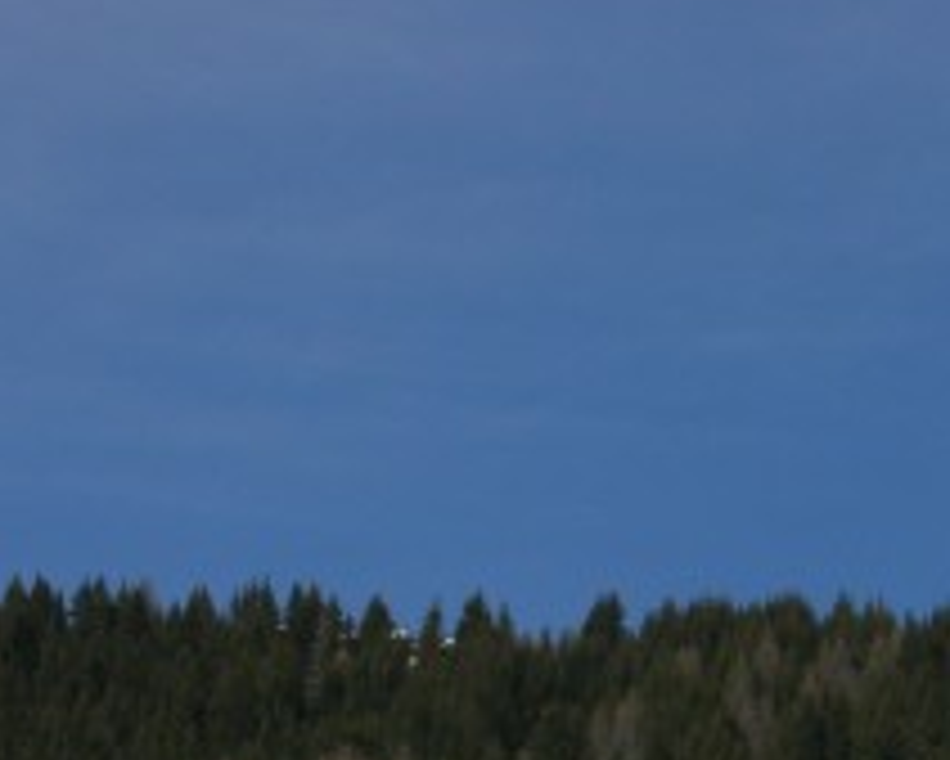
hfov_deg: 6.9
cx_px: 968
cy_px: 1682
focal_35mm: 277
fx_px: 7792
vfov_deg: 5.4
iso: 50
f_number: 7.6
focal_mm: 19.9
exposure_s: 1/350
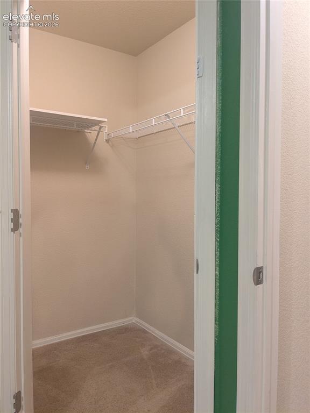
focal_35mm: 27
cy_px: 206
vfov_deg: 65.3
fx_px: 322
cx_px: 155
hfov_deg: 51.4
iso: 180
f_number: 1.73
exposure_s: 1/24
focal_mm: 4.38
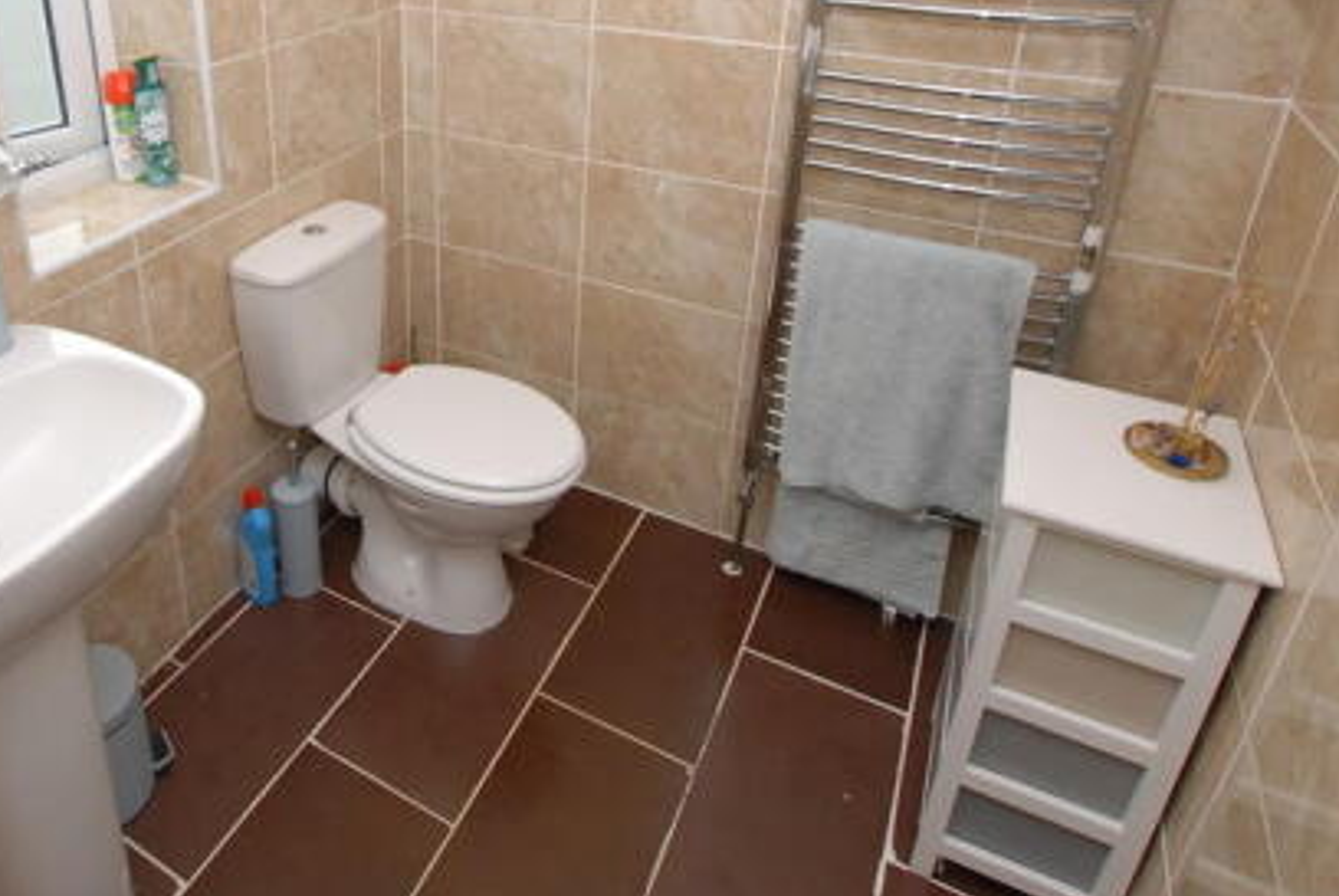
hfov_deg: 70.9
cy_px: 202
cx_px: 418
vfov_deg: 50.6
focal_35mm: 24
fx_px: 894
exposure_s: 1/60
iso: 125
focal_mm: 10
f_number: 4.5
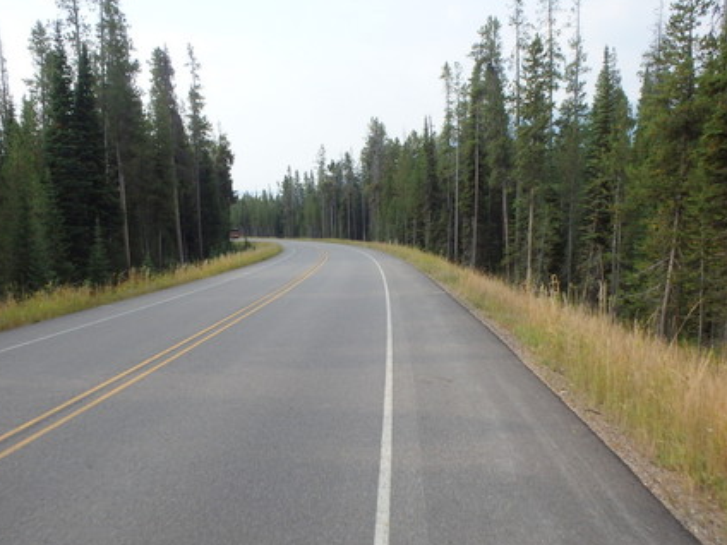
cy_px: 285
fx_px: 693
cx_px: 321
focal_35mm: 33
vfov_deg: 42.9
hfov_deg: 55.2
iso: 125
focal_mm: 5
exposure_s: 1/500
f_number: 3.9
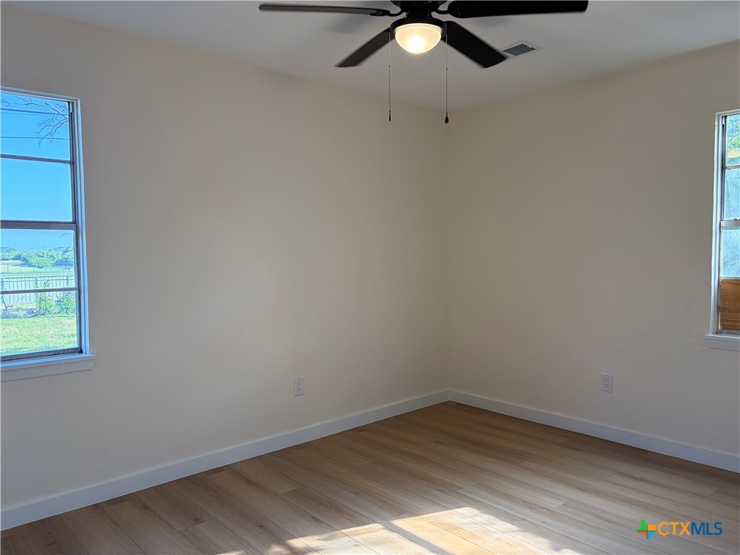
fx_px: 556
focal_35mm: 26
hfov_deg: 67.3
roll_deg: +0.3
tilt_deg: -3.0
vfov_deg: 53.1
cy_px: 278
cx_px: 370
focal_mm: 5.96
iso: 125
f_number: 1.6
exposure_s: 1/226
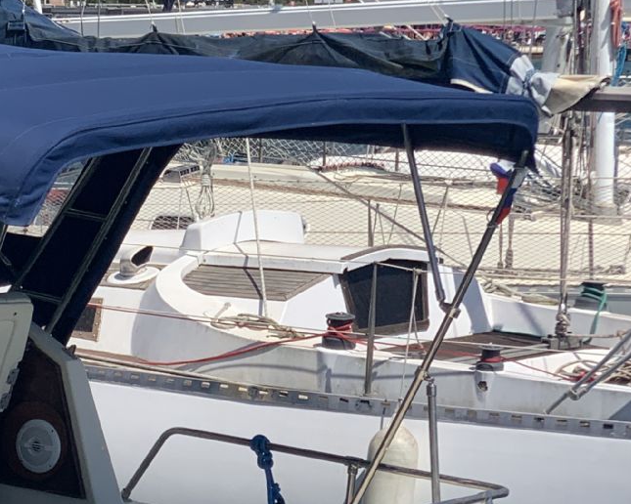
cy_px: 459
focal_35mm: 151
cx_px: -251
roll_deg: -0.4
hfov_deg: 12.3
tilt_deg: -9.1
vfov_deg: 10.2
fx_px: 2820
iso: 16
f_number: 2.4
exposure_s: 1/1712
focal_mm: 6
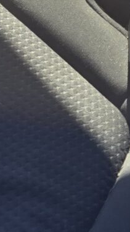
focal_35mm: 171
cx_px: -216
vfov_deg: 10.9
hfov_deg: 6.6
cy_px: -307
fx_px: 1048
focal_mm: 6.3
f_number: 1.7
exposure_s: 1/180
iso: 25
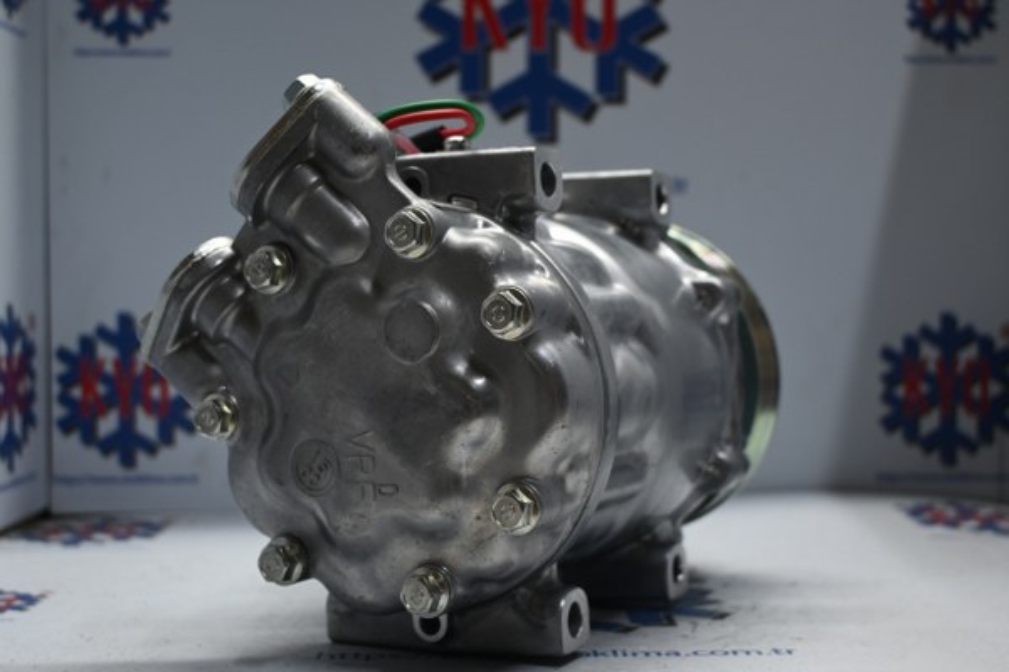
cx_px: 504
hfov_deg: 40.5
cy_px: 336
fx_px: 1366
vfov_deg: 27.7
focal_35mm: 49
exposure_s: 1/50
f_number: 5
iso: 500
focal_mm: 32.5
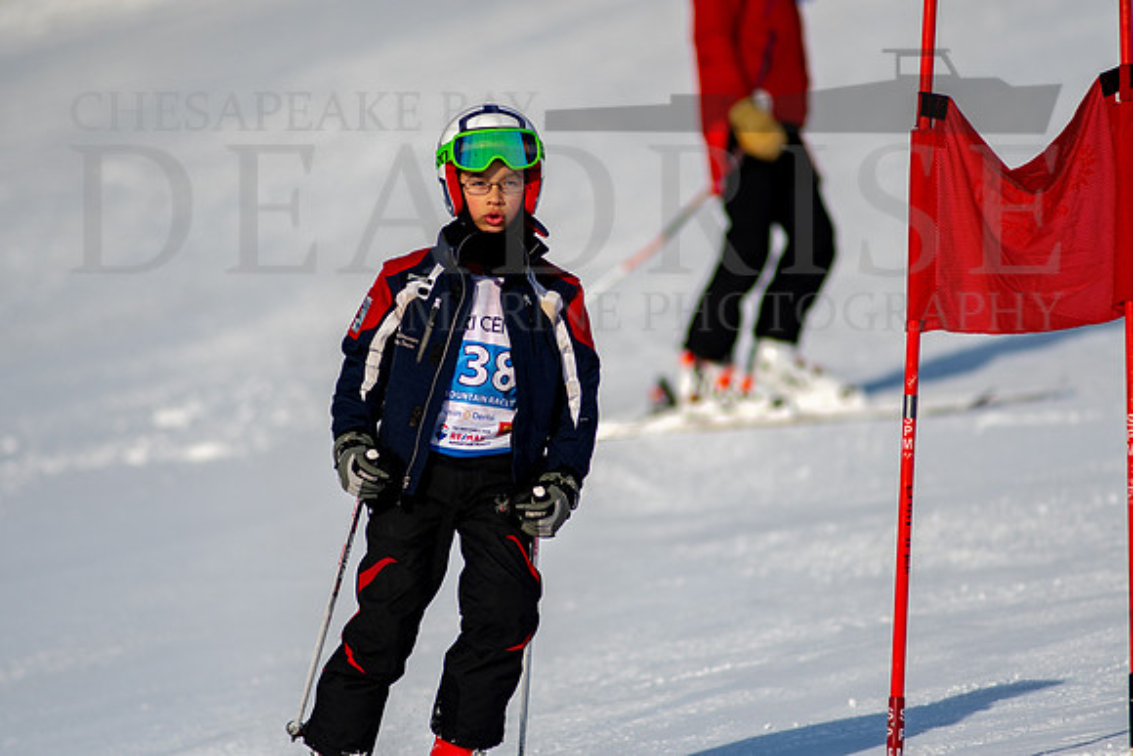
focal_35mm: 450
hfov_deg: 4.6
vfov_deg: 3.1
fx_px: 14165
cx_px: 566
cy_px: 378
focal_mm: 300
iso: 100
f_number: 2.8
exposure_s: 1/4000
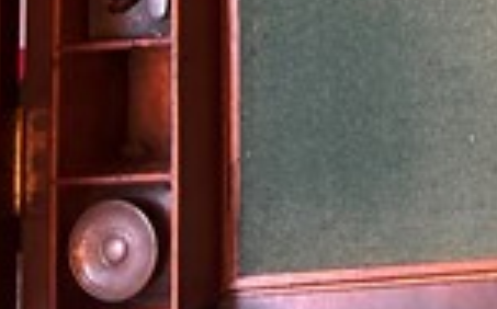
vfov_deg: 16.4
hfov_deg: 25.6
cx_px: 583
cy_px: -138
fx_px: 988
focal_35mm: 73
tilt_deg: -77.6
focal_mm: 5.7
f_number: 1.5
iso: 500
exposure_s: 1/25
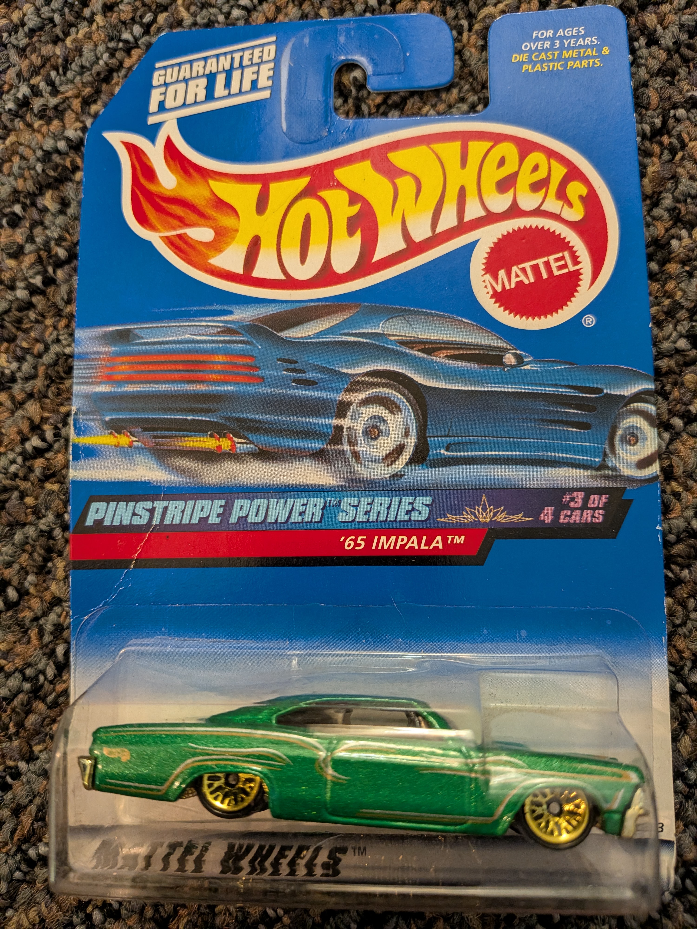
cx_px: 348
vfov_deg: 71.6
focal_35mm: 24
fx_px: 644
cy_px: 464
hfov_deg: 56.8
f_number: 1.7
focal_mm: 4.53
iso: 480
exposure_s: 1/40
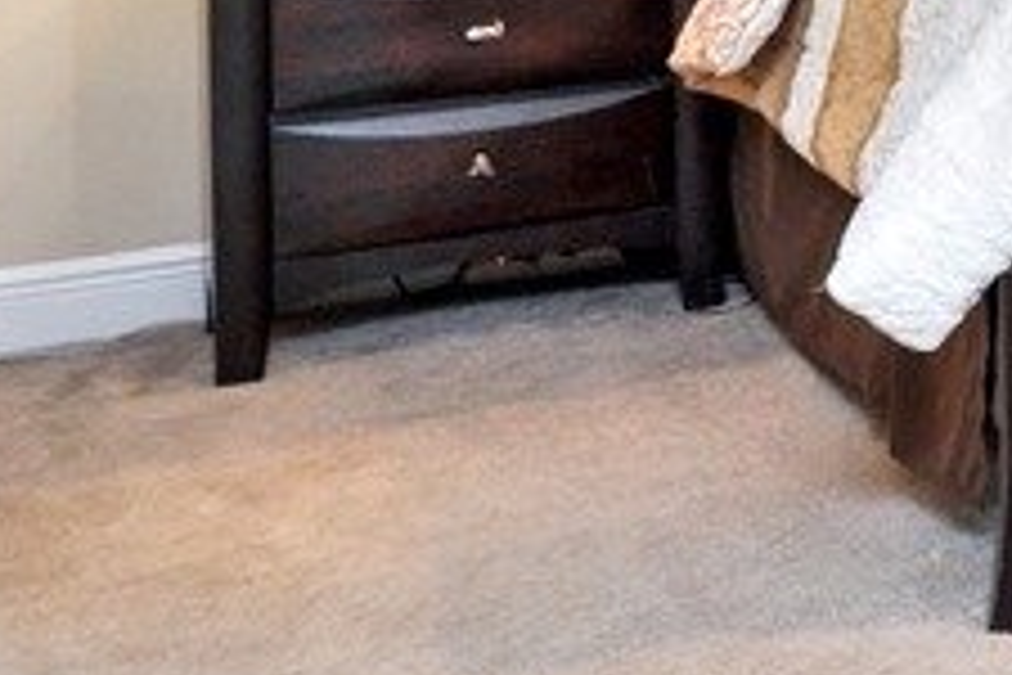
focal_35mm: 77
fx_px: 2164
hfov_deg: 16.0
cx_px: 2292
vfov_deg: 16.2
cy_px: -346
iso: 200
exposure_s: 1/5
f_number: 8
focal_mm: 10
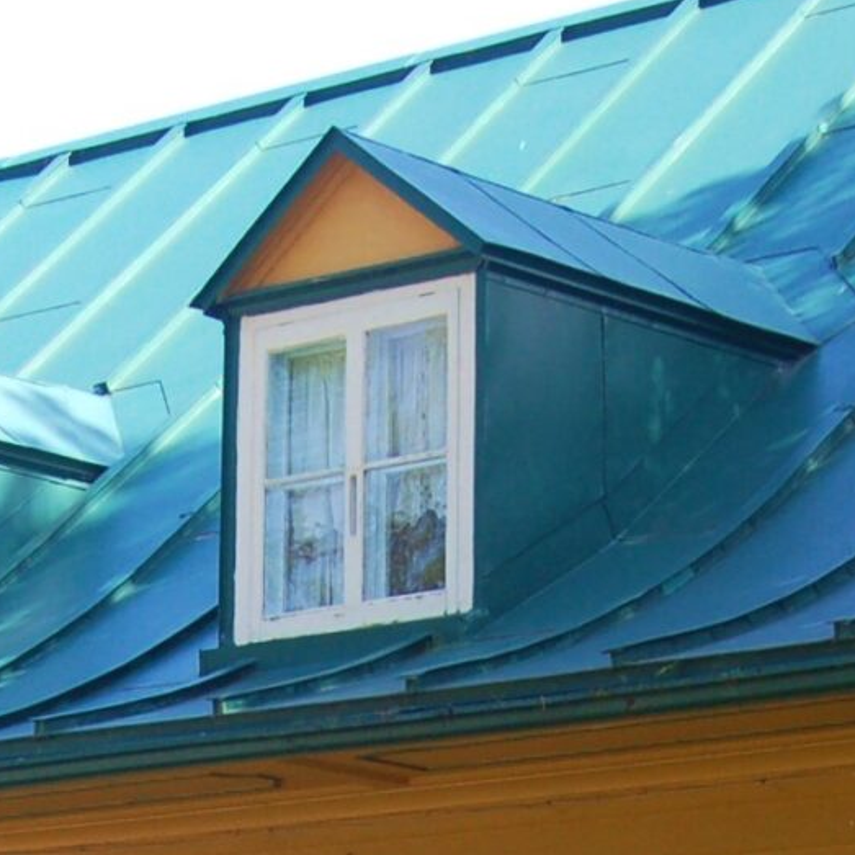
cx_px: 320
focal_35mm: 162
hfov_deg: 10.8
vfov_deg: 10.4
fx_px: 4527
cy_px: 1295
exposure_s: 1/200
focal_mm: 26
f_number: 7.1
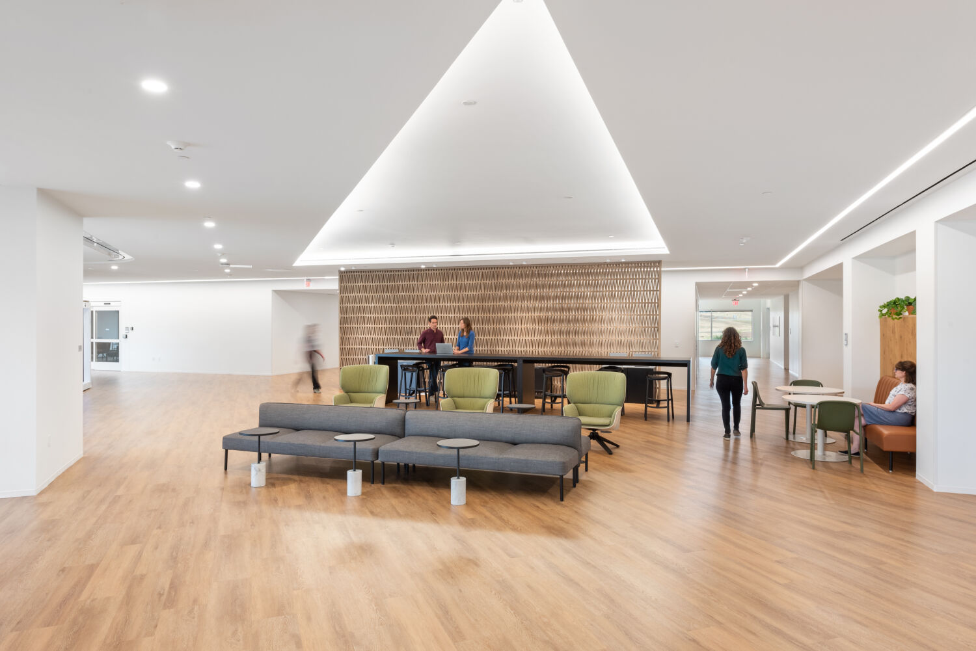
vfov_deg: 53.2
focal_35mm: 24
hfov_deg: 73.7
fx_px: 651
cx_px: 488
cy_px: 326
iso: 400
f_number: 11
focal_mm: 24
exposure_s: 1/3
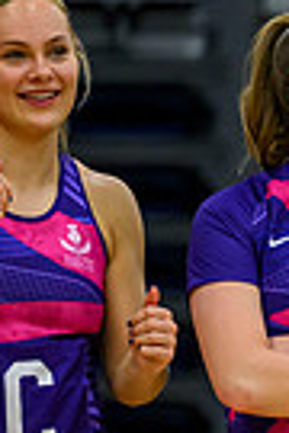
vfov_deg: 2.1
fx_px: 11583
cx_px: 1008
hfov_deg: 1.4
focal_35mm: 962
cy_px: 498
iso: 4000
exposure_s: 1/1000
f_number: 3.2
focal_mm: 170
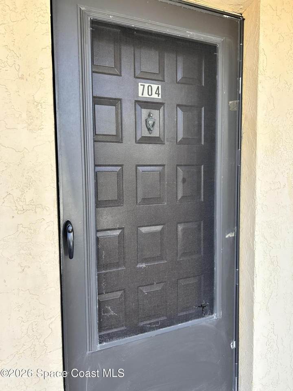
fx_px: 293
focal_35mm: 26
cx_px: 146
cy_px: 196
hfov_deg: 53.1
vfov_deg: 67.3
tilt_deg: -4.3
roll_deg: -0.1
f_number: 1.5
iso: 40
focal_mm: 5.7
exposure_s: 1/175
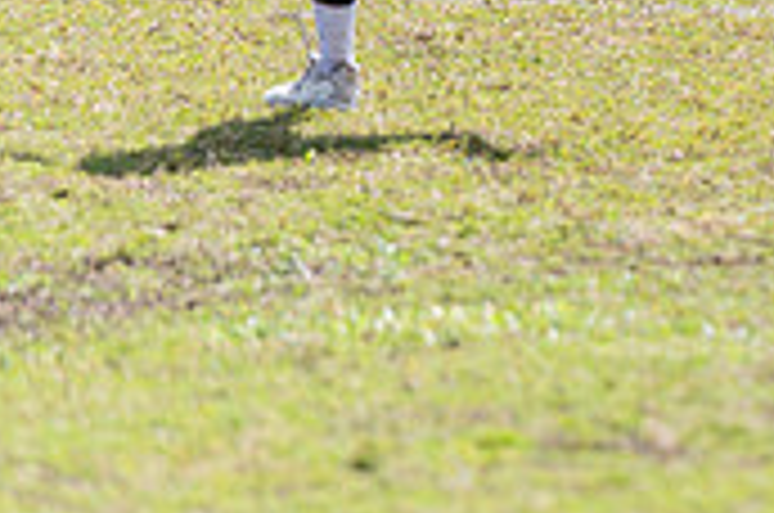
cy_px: -43
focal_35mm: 676
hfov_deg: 3.0
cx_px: 1251
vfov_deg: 2.0
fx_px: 14507
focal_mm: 200
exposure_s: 1/1250
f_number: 3.2
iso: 80
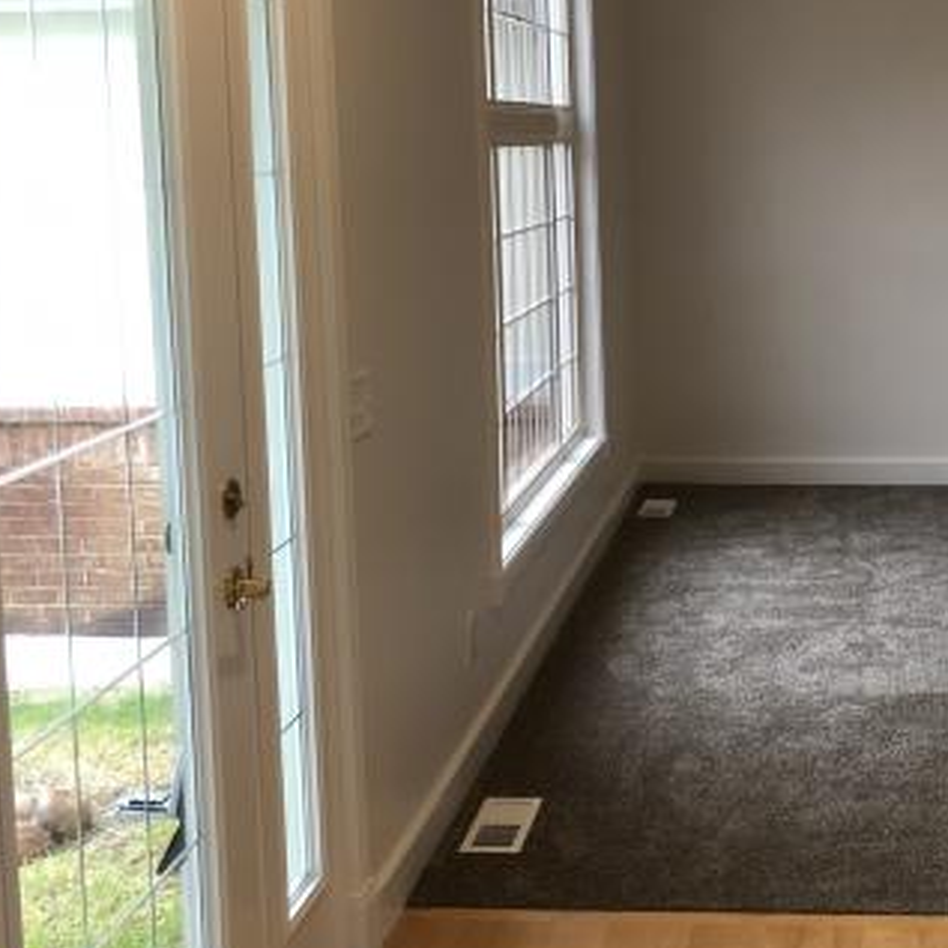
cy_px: 323
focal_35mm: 50
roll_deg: +0.8
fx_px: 1549
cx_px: 766
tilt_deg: -6.7
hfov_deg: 33.0
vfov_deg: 33.7
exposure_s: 1/17
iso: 40
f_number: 1.8
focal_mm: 4
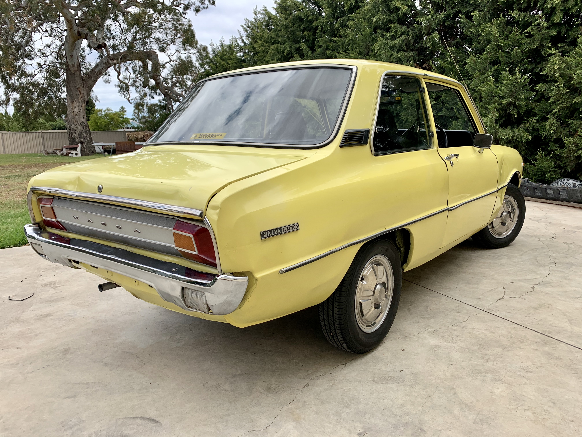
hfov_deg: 67.3
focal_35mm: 26
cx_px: 291
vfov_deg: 53.1
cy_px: 218
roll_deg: +0.3
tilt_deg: -10.2
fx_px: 437
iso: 25
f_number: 1.8
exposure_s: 1/1332
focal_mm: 4.25
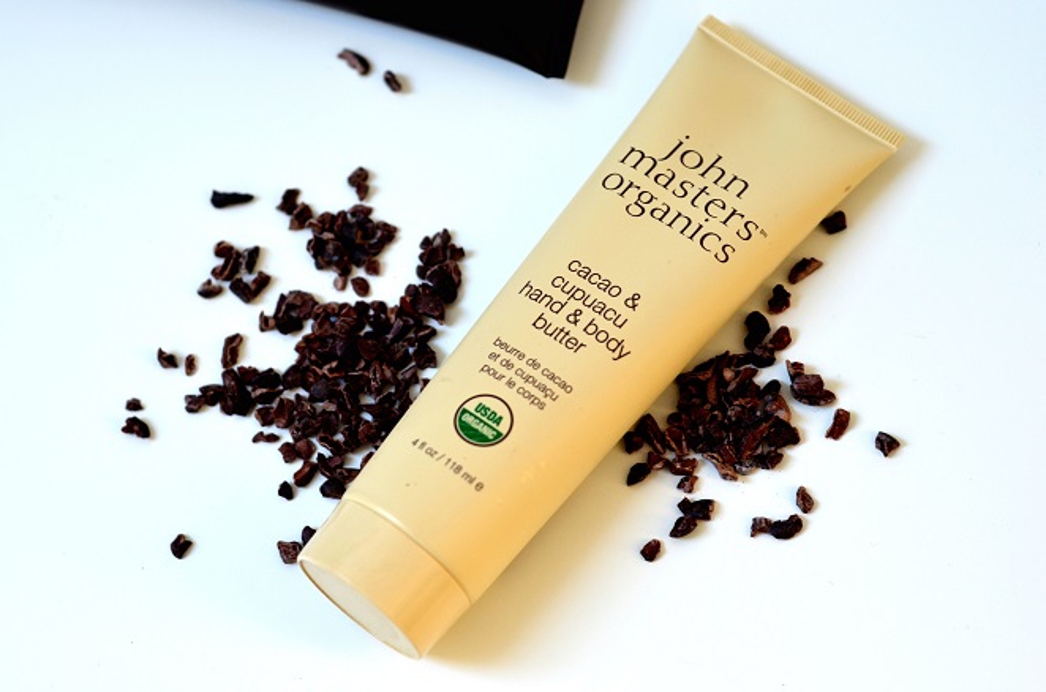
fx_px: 2174
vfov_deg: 18.1
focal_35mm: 75
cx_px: 523
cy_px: 346
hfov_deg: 27.1
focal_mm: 50
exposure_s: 1/60
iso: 200
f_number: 3.2
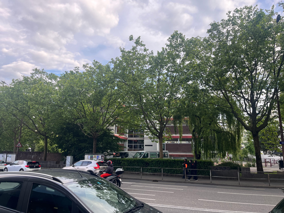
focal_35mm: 26
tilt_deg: +13.2
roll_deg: -0.7
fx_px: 213
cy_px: 106
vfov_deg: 53.1
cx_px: 142
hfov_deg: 67.3
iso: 50
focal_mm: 5.1
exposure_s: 1/577
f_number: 1.6
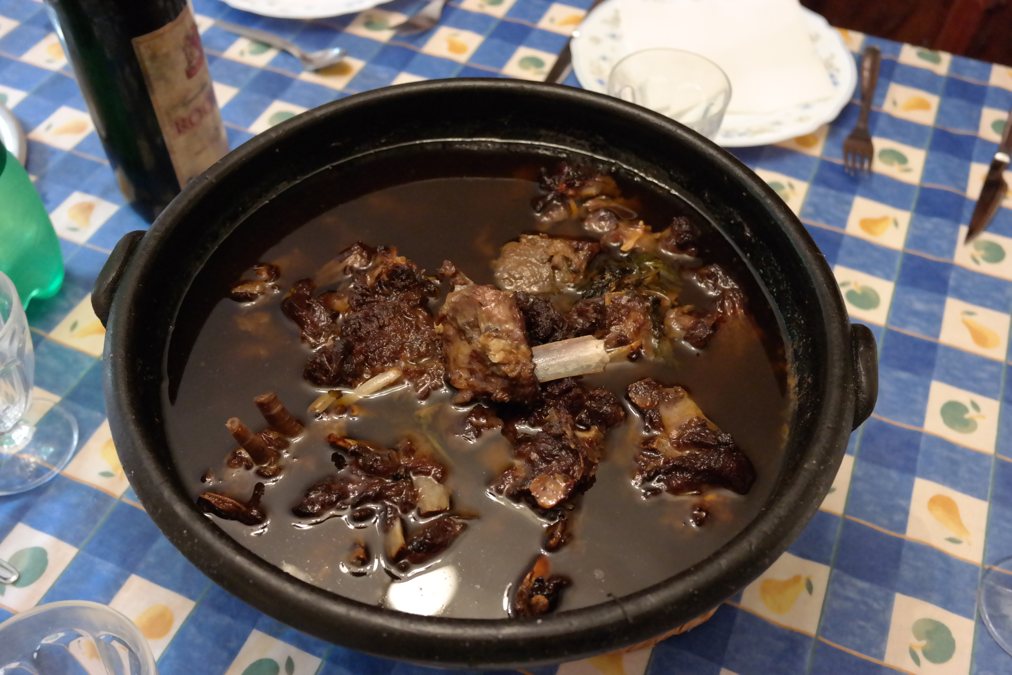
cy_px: 338
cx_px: 506
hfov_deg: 57.2
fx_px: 928
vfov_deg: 40.0
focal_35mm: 33
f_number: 3.5
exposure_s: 1/30
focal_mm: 22
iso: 3200
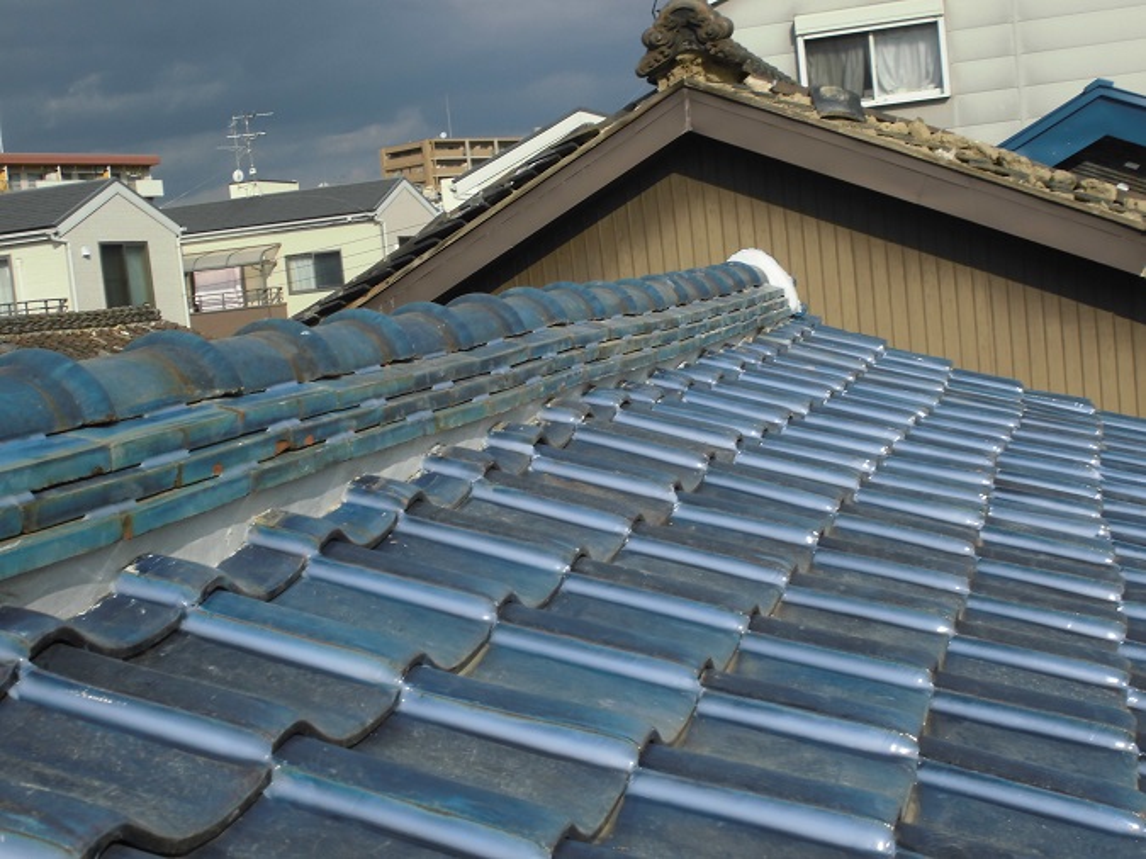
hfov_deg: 38.9
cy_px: 430
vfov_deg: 29.7
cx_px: 573
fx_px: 1622
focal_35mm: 49
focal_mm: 8.9
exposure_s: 1/500
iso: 100
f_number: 4.8
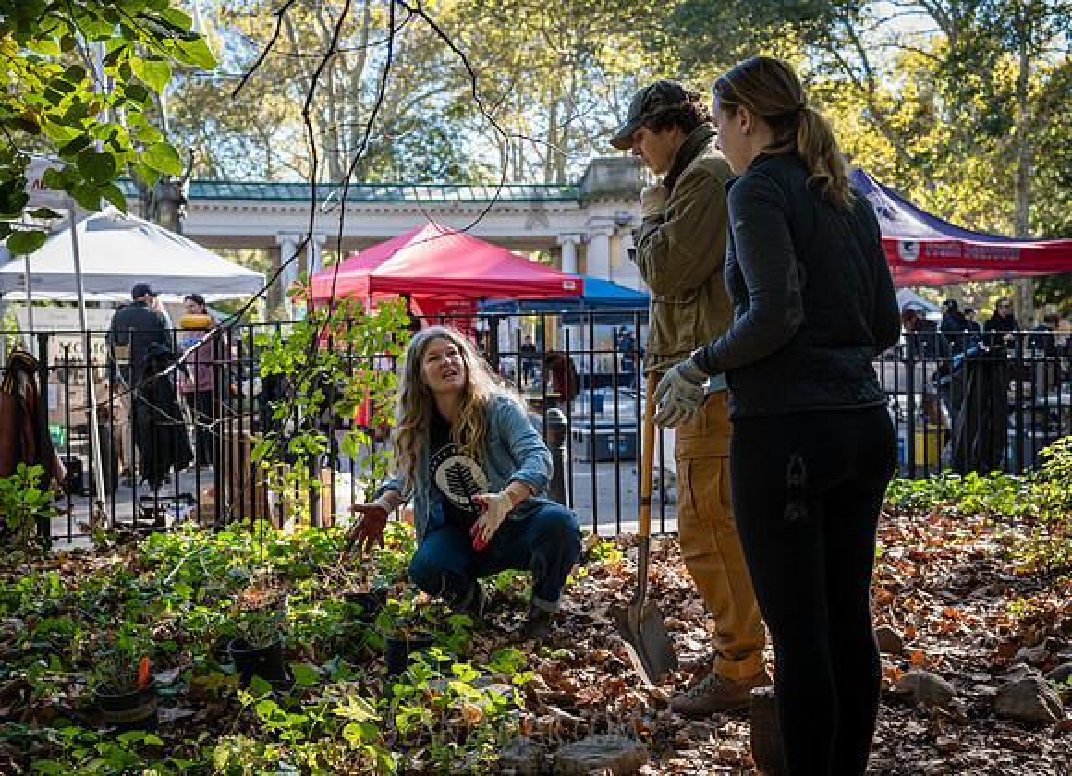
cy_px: 420
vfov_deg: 32.5
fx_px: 1331
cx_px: 482
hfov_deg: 43.8
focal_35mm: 44
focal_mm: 38
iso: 500
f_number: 4
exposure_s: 1/500
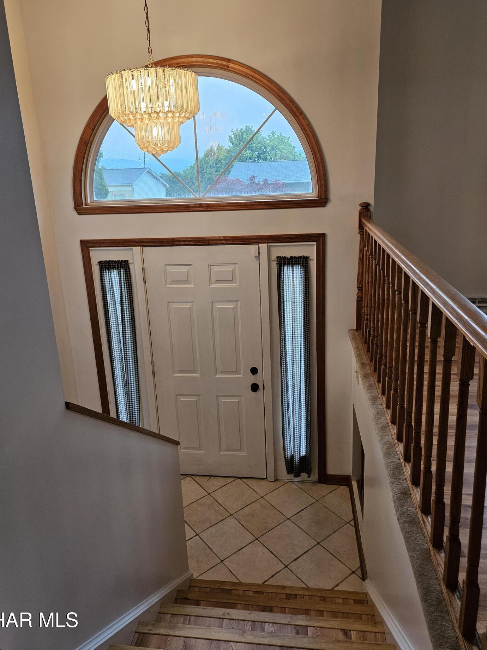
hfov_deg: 54.9
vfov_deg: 69.3
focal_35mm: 25
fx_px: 469
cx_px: 241
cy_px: 299
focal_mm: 5.4
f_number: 1.8
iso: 160
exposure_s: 1/120
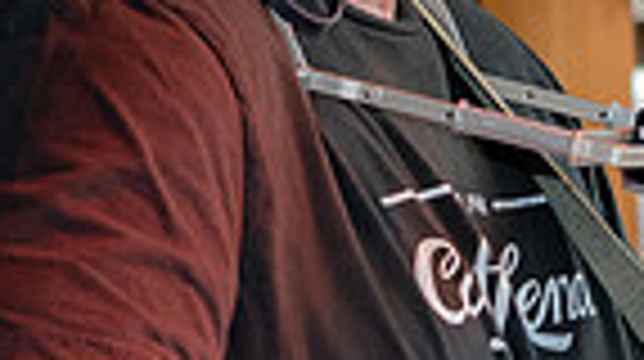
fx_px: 7504
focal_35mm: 440
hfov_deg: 4.9
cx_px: 271
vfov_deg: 2.7
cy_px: 441
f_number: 5.6
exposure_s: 1/160
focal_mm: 70
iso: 800
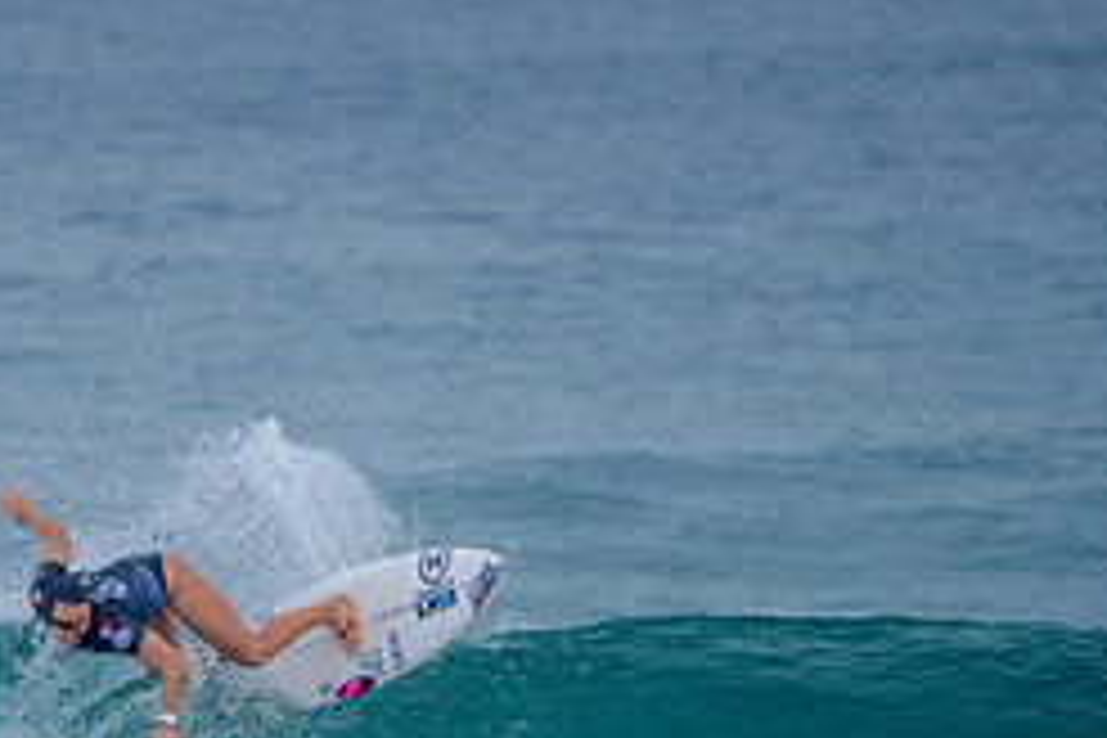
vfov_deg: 1.2
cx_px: 176
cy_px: 830
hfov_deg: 1.7
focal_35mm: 1181
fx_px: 36313
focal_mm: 500
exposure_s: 1/2000
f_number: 5.6
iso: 500
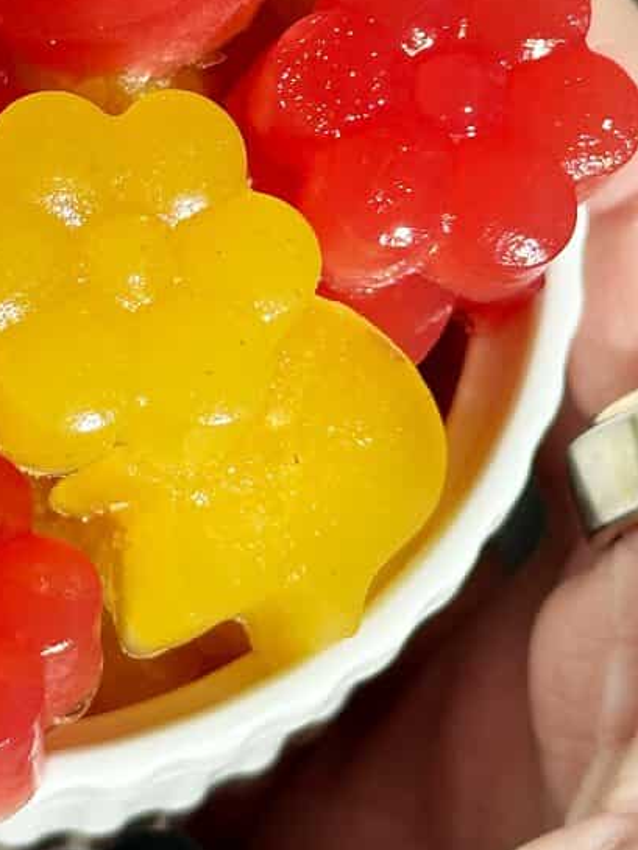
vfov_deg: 13.9
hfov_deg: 10.4
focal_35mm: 141
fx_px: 3464
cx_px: -47
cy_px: 139
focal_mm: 6.86
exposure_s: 1/2358
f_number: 1.78
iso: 64
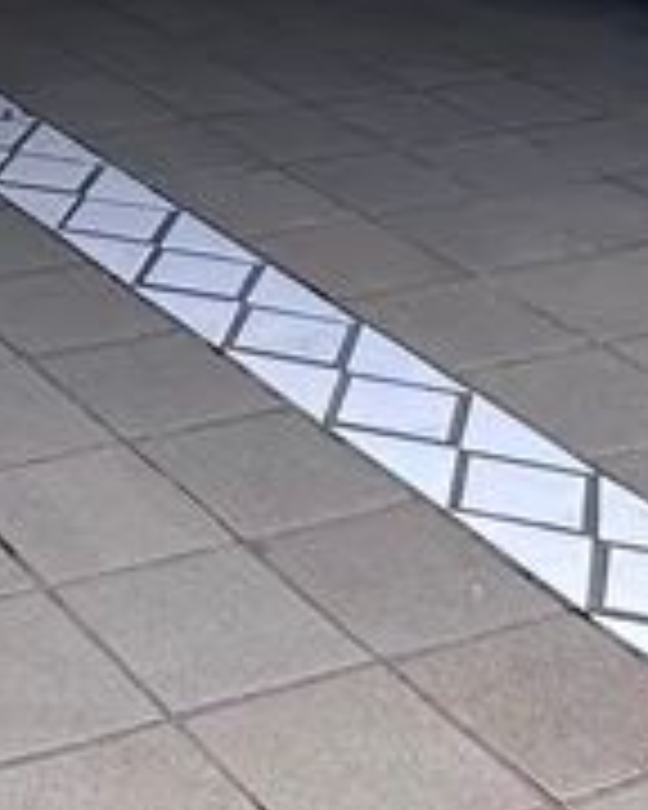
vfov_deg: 16.3
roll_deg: -0.7
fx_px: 2182
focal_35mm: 91
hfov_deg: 16.2
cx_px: -153
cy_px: -806
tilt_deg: +7.8
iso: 40
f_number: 2.2
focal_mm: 2.22
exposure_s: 1/156
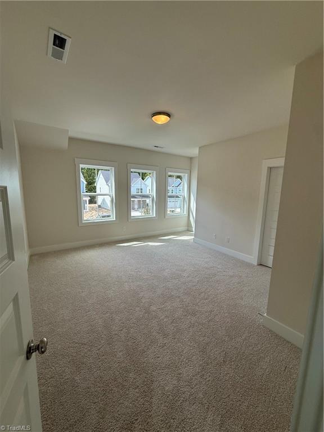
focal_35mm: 14
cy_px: 216
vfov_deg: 102.1
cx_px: 162
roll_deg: -2.0
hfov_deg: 85.7
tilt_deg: -7.4
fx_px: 175
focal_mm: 2.22
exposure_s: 1/439
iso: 64
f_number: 2.2
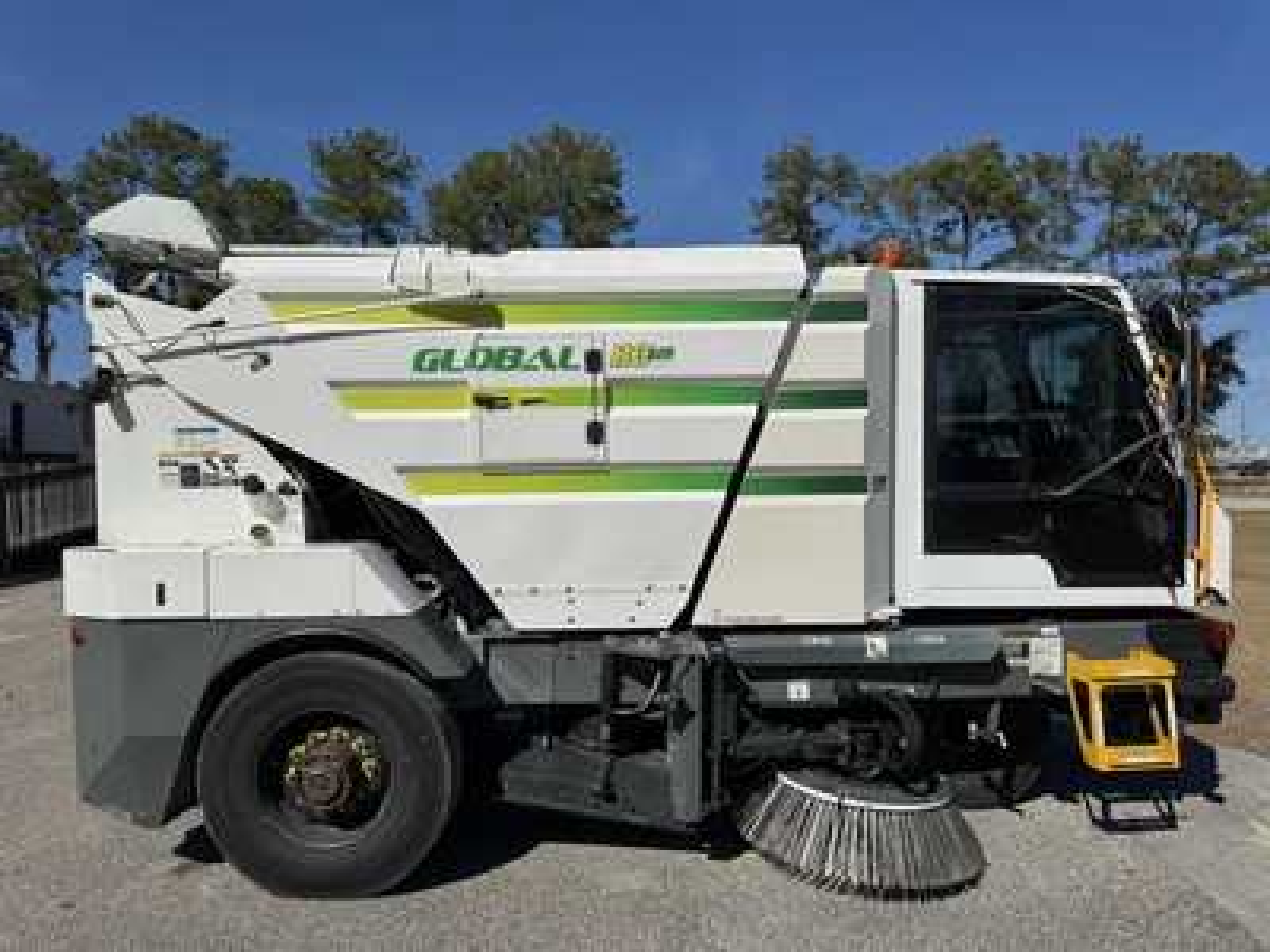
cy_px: 476
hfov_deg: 71.6
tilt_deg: +1.6
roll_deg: -0.9
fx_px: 881
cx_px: 635
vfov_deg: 56.8
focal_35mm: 24
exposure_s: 1/12346
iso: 64
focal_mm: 6.76
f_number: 1.78
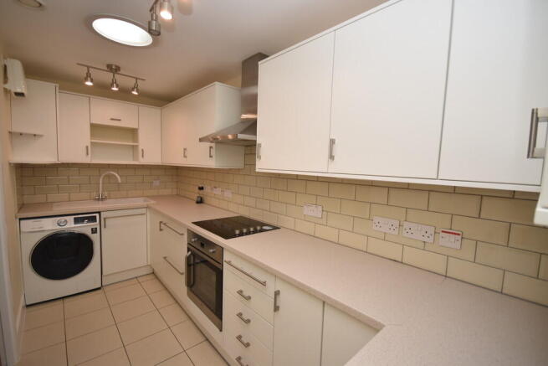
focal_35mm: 15
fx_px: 228
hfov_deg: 100.4
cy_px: 183
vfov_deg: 77.4
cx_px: 274
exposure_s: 1/125
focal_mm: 10
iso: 560
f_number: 4
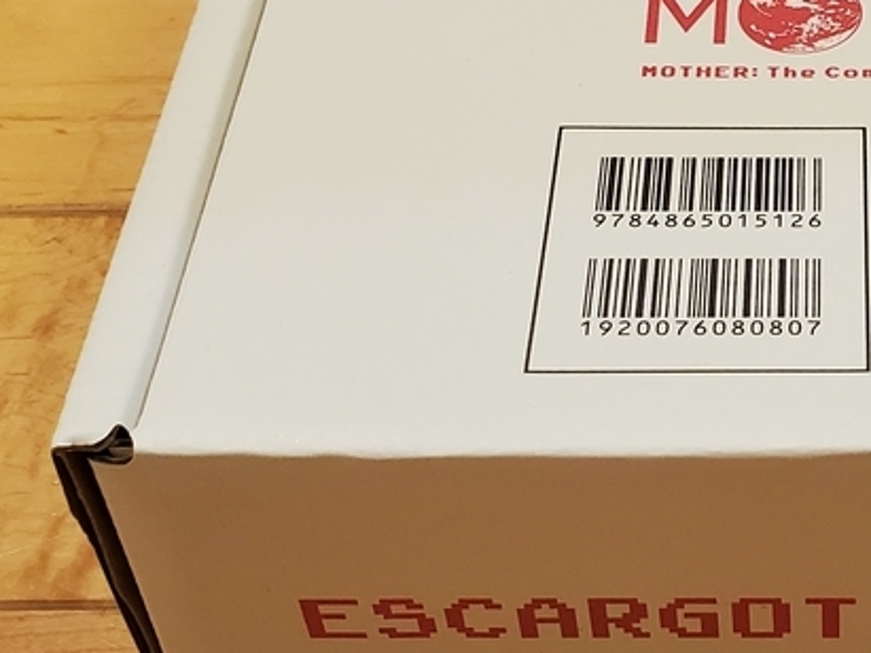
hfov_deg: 24.8
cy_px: 254
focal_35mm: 76
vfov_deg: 19.3
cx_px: 816
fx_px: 1912
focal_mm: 4.3
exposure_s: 1/60
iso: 250
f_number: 2.4
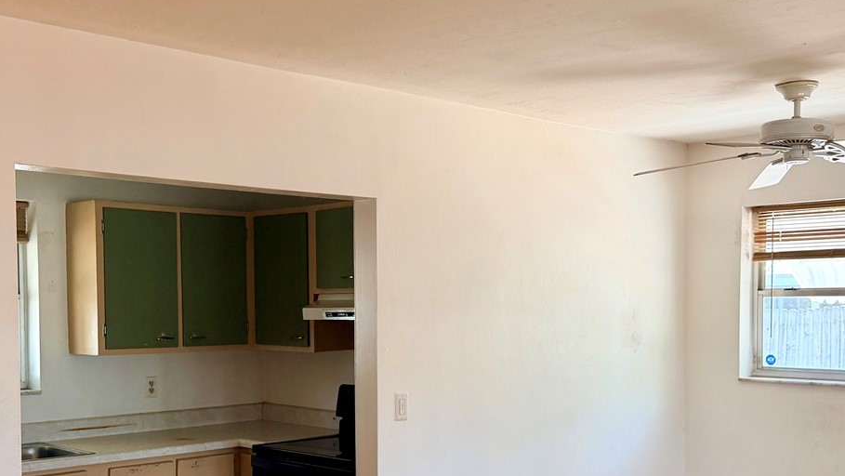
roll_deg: -0.1
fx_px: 1031
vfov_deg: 25.8
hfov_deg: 44.6
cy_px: 338
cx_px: 400
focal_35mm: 46
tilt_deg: -2.4
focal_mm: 6.76
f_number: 1.78
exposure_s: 1/108
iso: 200
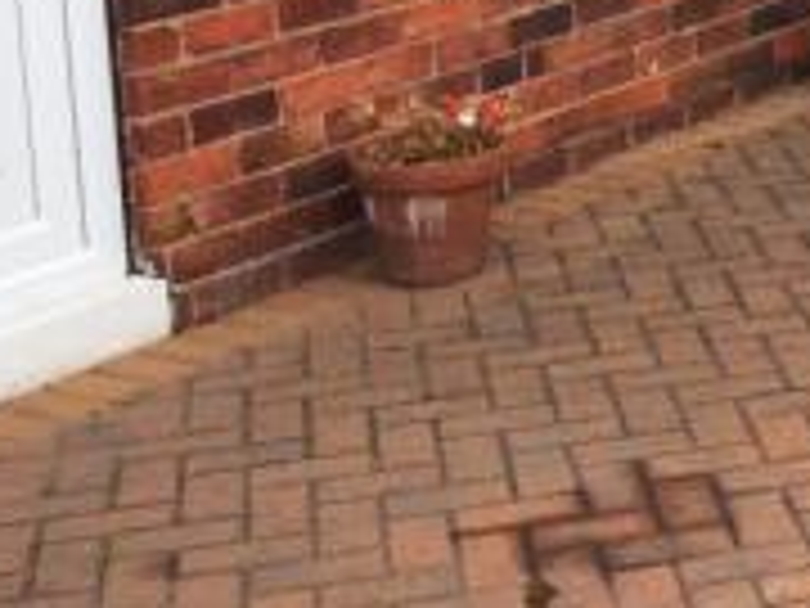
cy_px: -20
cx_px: 1114
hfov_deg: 17.1
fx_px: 2504
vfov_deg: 13.6
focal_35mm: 107
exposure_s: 1/217
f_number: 2.4
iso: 32
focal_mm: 3.3
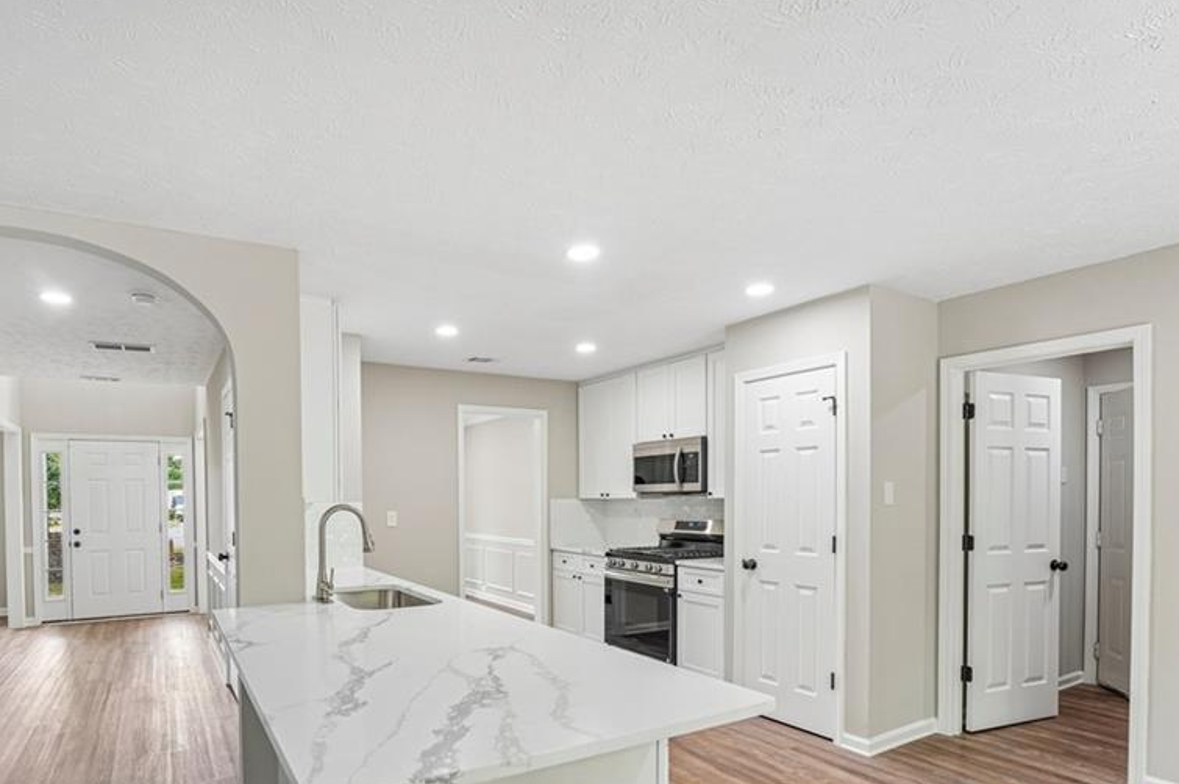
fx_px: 622
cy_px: 510
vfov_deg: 63.1
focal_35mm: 19
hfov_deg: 86.3
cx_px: 500
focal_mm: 14
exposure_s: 1/15
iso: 320
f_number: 8
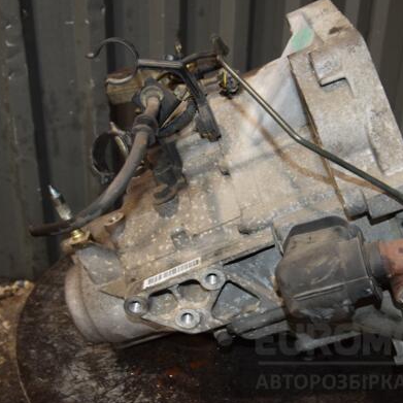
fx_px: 619
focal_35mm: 47
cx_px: 236
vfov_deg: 36.1
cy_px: 202
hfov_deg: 36.0
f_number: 5
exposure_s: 1/60
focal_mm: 24
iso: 800
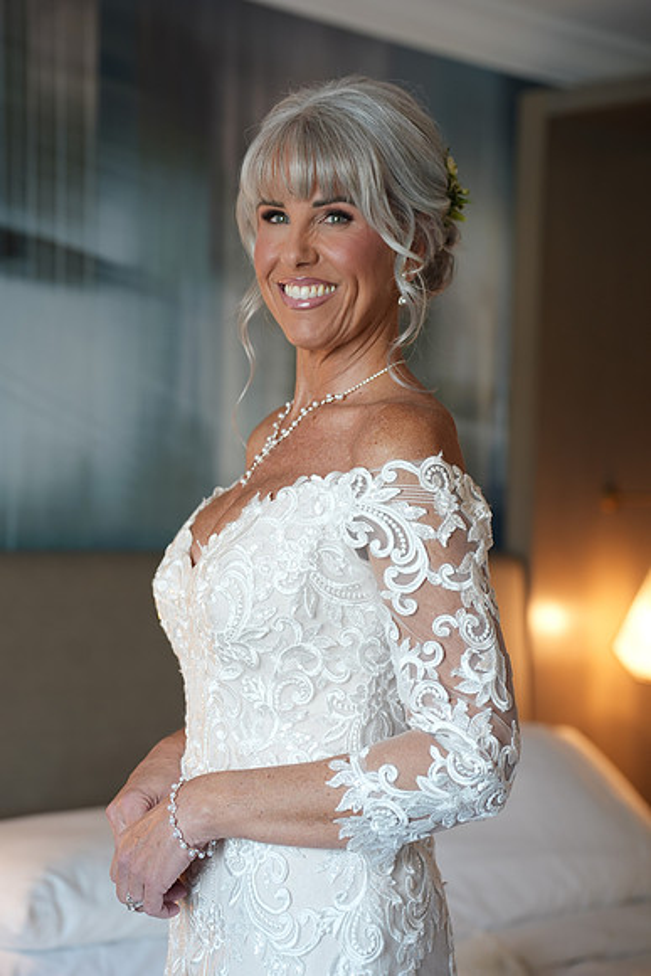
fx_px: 1979
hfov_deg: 18.7
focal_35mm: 73
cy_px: 488
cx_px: 326
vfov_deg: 27.7
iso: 320
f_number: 3.2
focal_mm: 73
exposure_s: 1/125
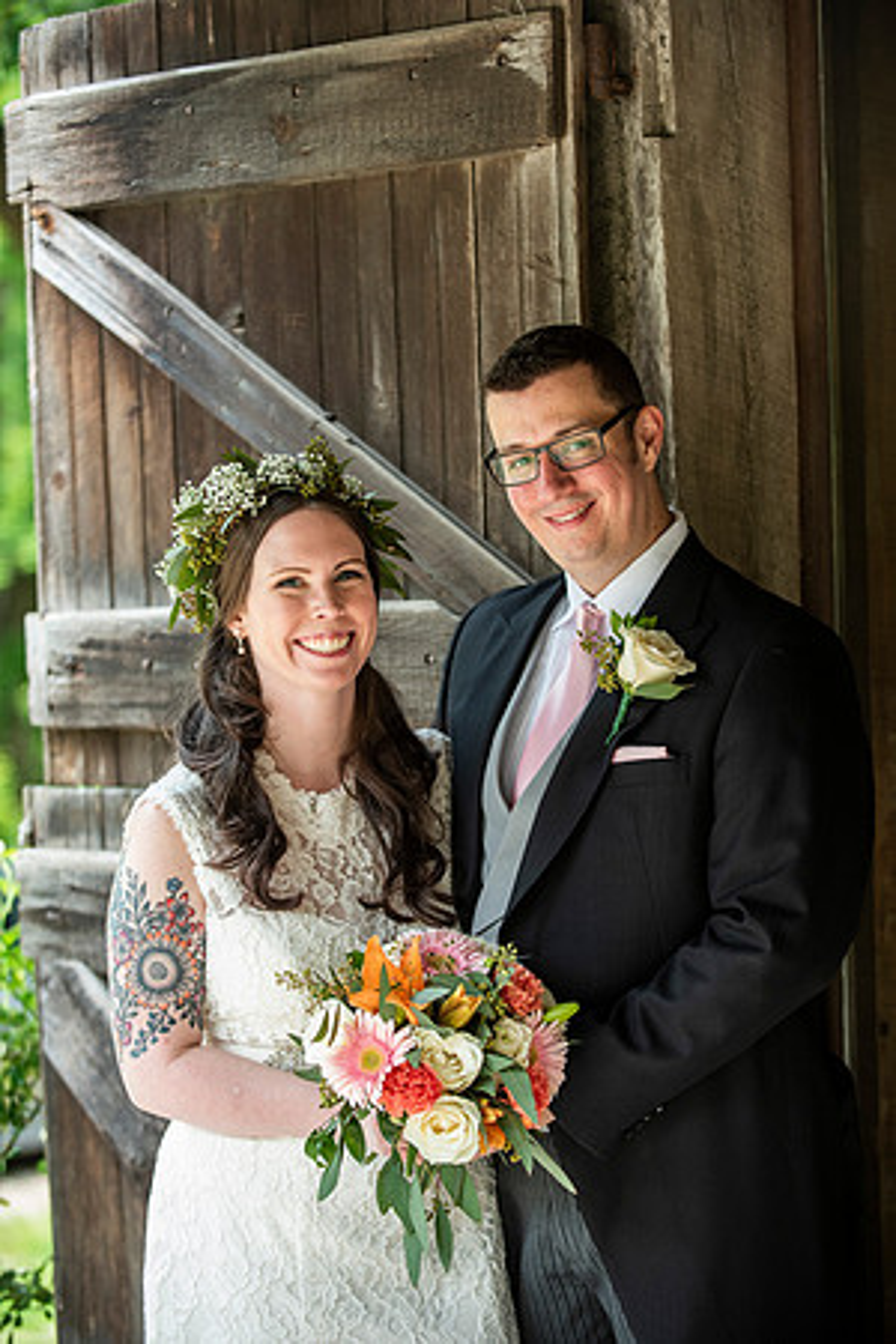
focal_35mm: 98
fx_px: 3658
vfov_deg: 20.8
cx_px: 448
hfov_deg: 14.0
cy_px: 672
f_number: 2.8
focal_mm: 98
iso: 640
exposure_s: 1/500
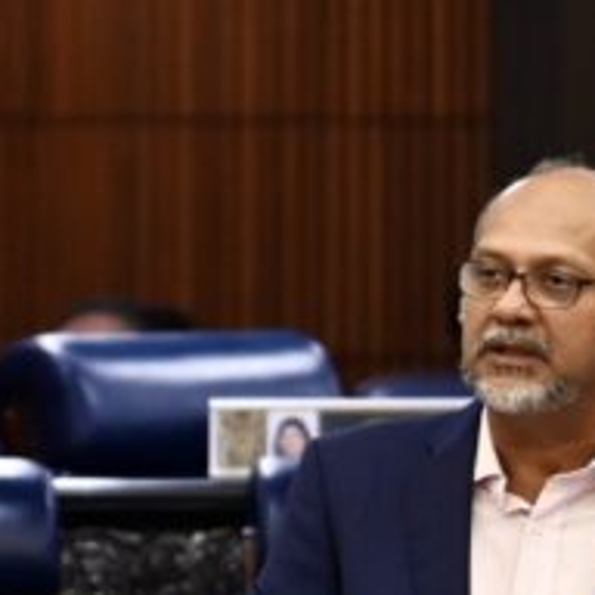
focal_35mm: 615
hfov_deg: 2.8
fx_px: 11960
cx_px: 555
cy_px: 614
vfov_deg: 2.8
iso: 2000
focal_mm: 200
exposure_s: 1/250
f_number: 4
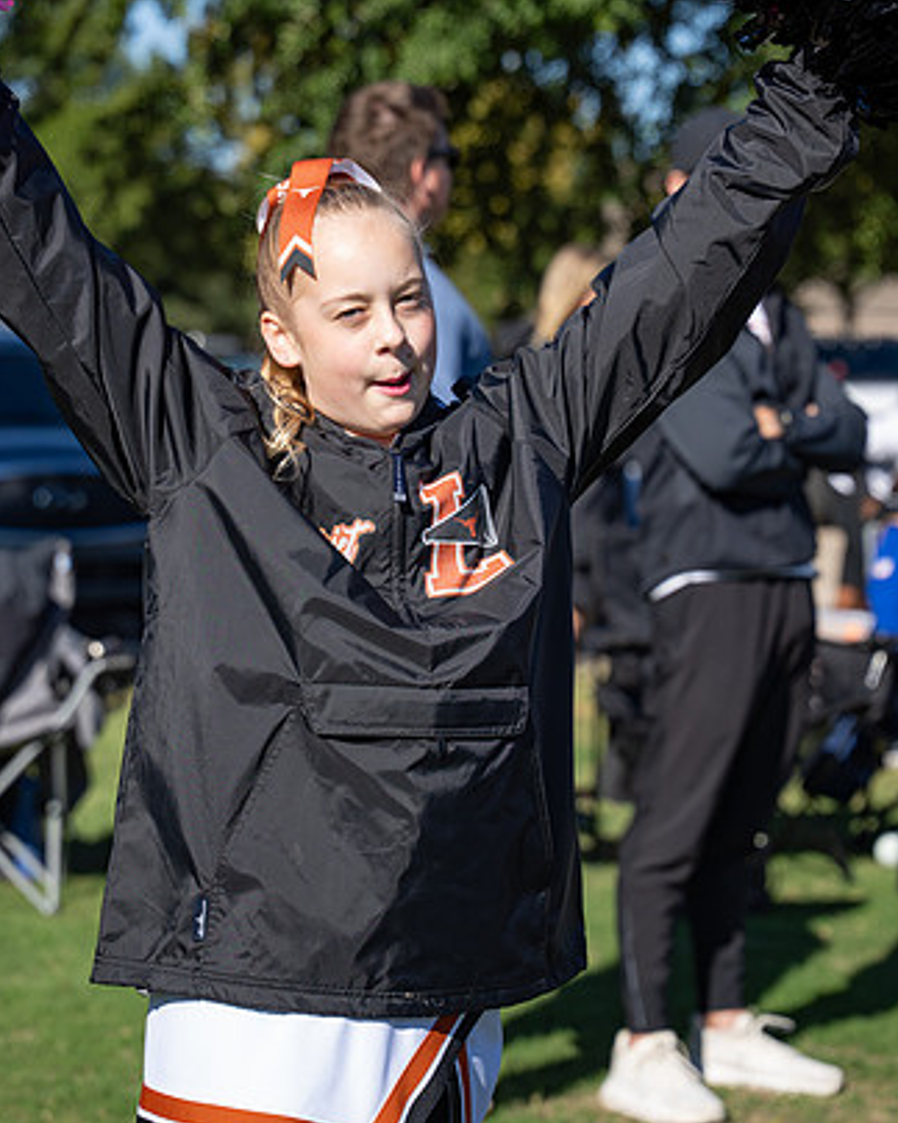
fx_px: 3689
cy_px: 460
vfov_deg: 17.3
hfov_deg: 13.9
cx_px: 391
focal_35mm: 111
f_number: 2.8
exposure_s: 1/4000
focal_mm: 63.8
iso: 250
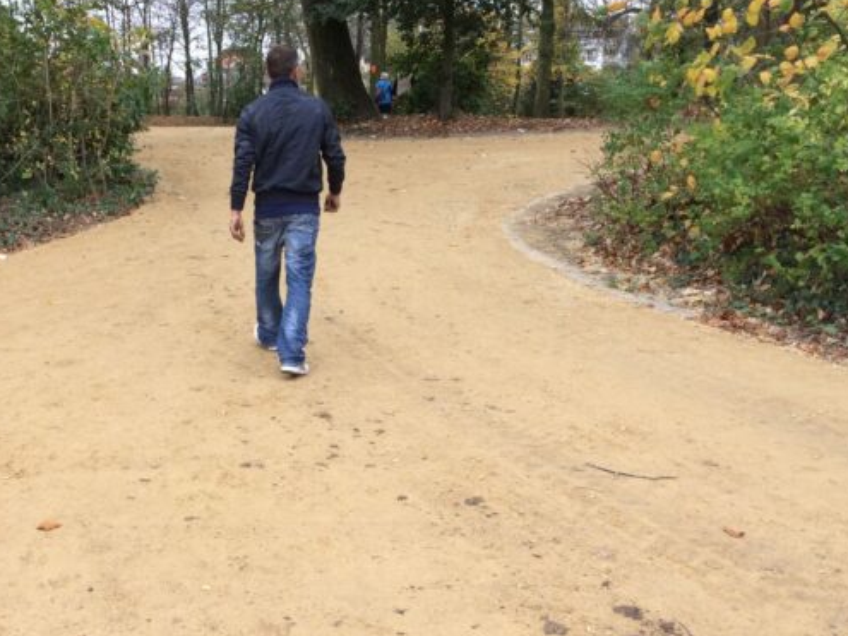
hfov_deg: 41.5
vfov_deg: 31.9
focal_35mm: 45
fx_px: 1102
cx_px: 283
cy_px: 417
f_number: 2.2
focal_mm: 4.15
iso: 32
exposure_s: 1/128
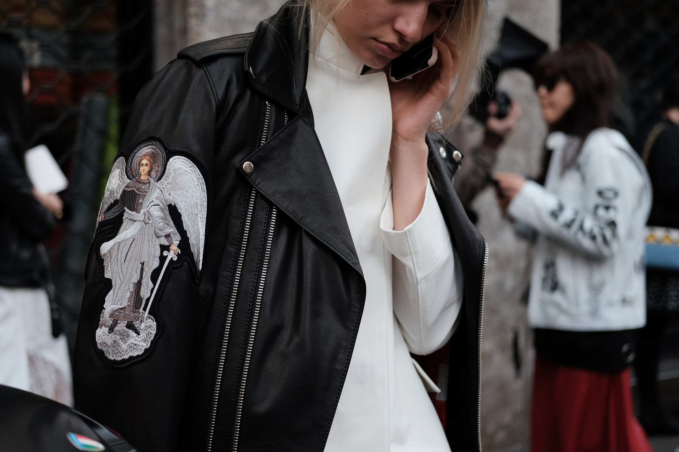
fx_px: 1000
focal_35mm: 53
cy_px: 226
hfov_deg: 37.5
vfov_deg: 25.5
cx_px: 340
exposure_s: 1/4000
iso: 800
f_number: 2
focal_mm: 35
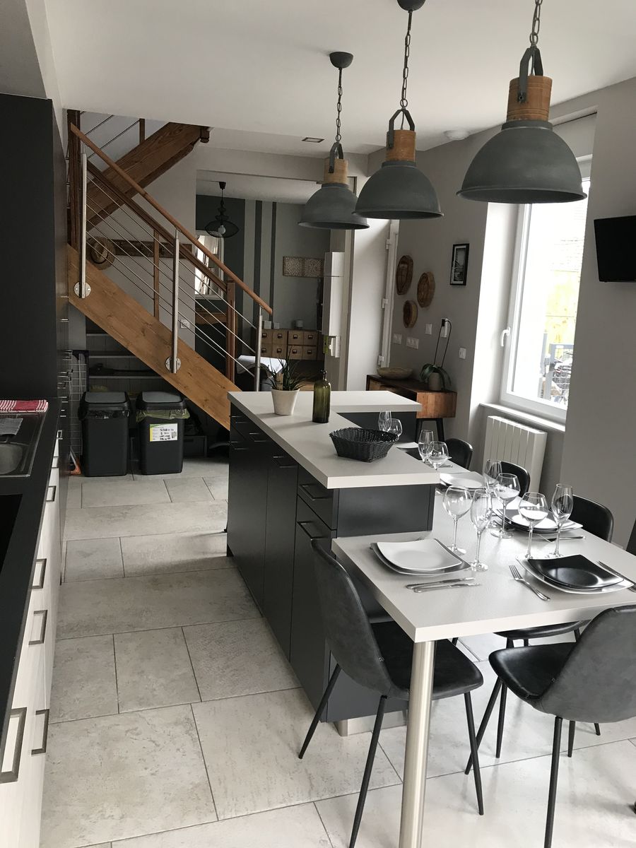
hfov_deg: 49.7
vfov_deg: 63.4
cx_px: 318
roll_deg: -1.8
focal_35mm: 28
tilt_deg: -10.2
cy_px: 424
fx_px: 686
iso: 25
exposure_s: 1/33
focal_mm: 3.99
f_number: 1.8
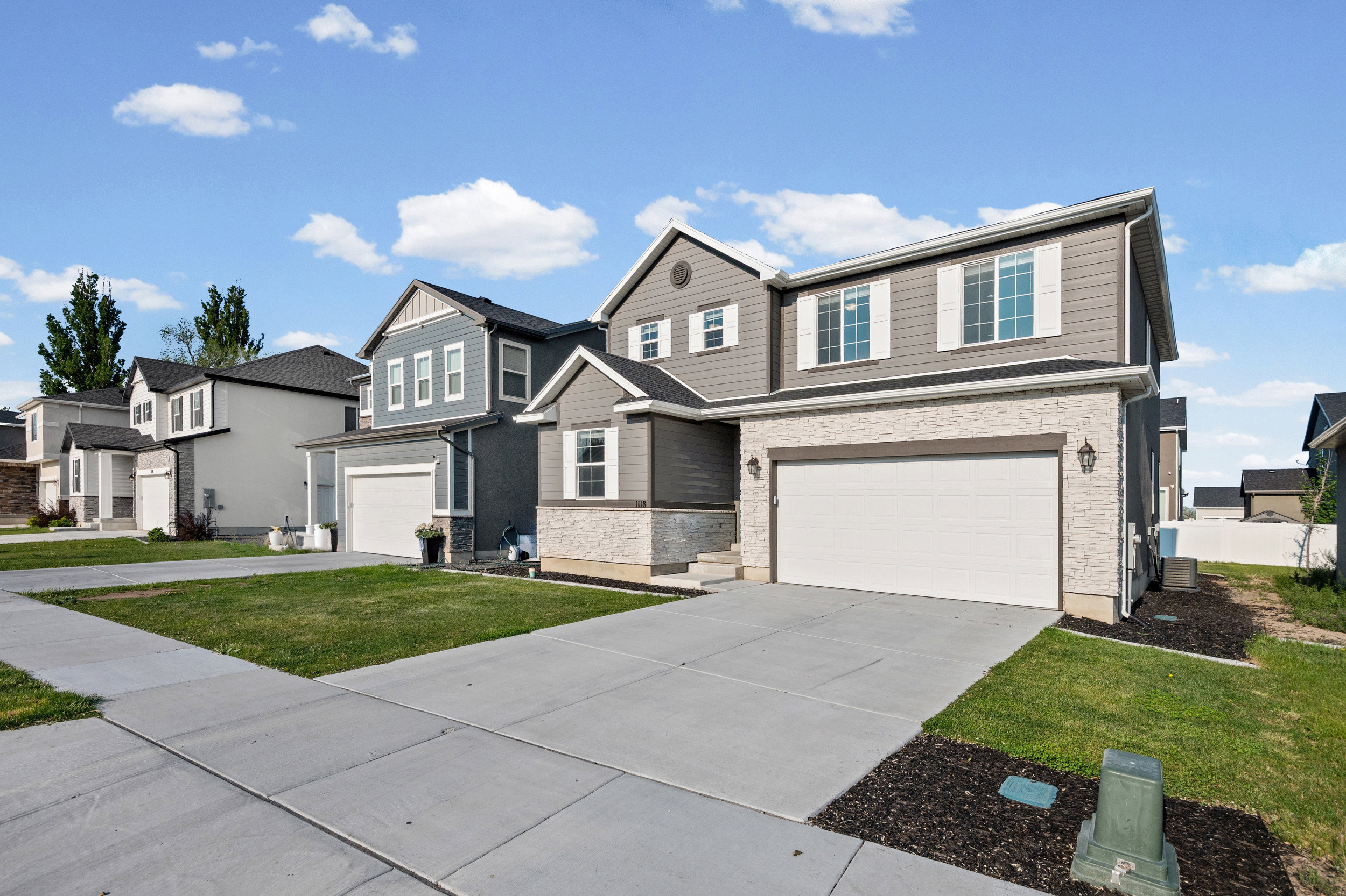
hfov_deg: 96.7
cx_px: 673
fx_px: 598
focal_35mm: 16
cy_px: 448
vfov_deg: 73.7
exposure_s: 1/1250
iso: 250
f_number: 9
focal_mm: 16
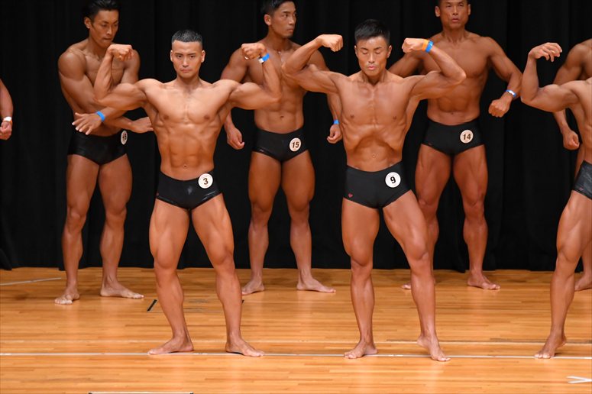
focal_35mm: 285
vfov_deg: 4.8
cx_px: 296
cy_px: 197
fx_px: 4684
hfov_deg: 7.2
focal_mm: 190
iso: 4000
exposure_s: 1/400
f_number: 5.6
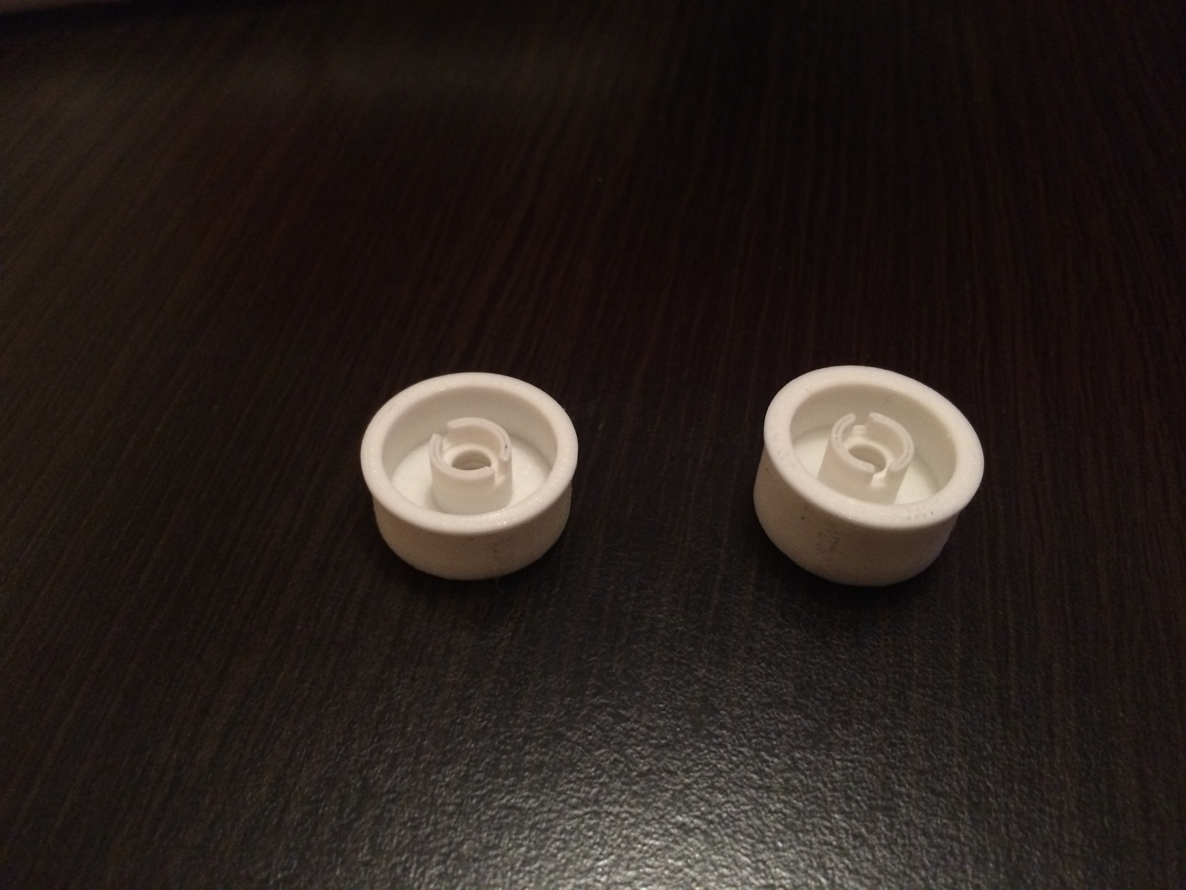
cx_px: 593
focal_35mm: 29
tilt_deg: -49.0
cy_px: 445
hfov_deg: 61.7
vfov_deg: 48.2
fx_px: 994
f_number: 2.2
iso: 320
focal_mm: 4.15
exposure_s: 1/20
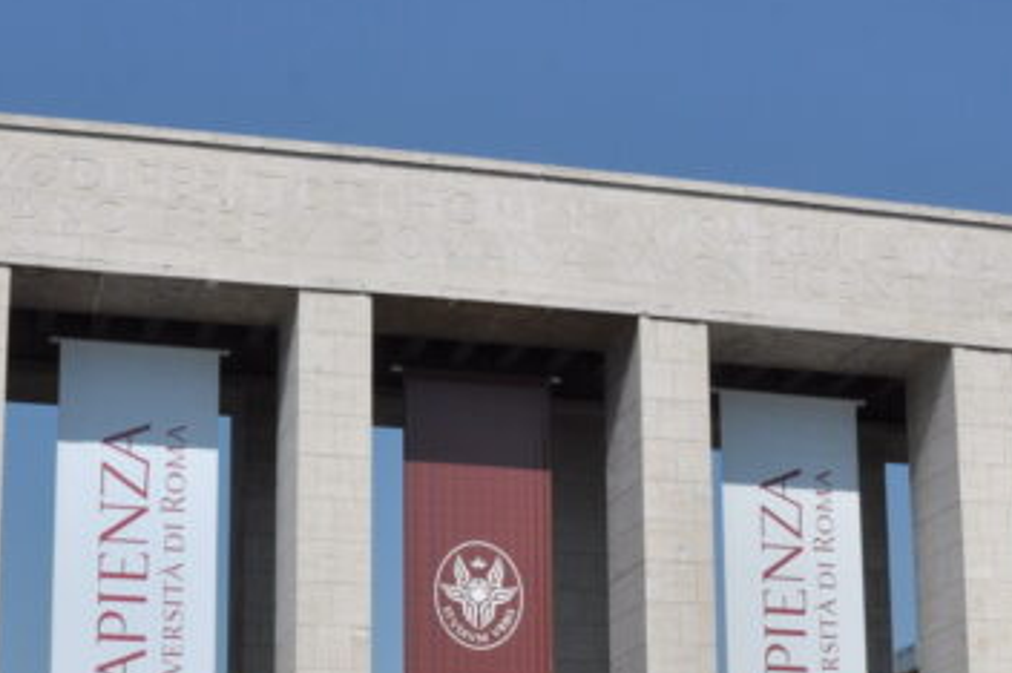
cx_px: 397
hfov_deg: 30.4
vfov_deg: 19.8
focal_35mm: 66
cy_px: 709
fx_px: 1854
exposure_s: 1/400
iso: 200
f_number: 11
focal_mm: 18
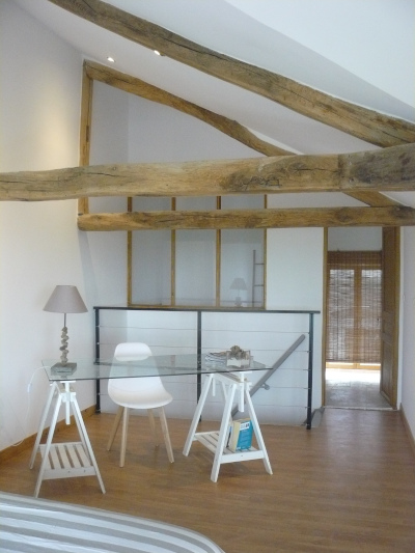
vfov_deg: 51.3
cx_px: 208
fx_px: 575
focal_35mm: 36
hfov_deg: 39.7
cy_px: 276
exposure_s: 1/50
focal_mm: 6
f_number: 2.8
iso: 400
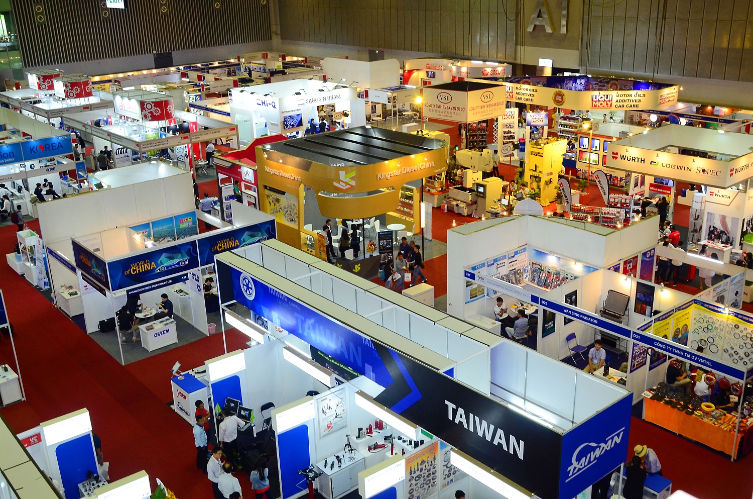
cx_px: 376
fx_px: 751
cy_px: 250
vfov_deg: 36.7
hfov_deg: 53.2
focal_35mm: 36
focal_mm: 24
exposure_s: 1/40
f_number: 5.6
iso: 800
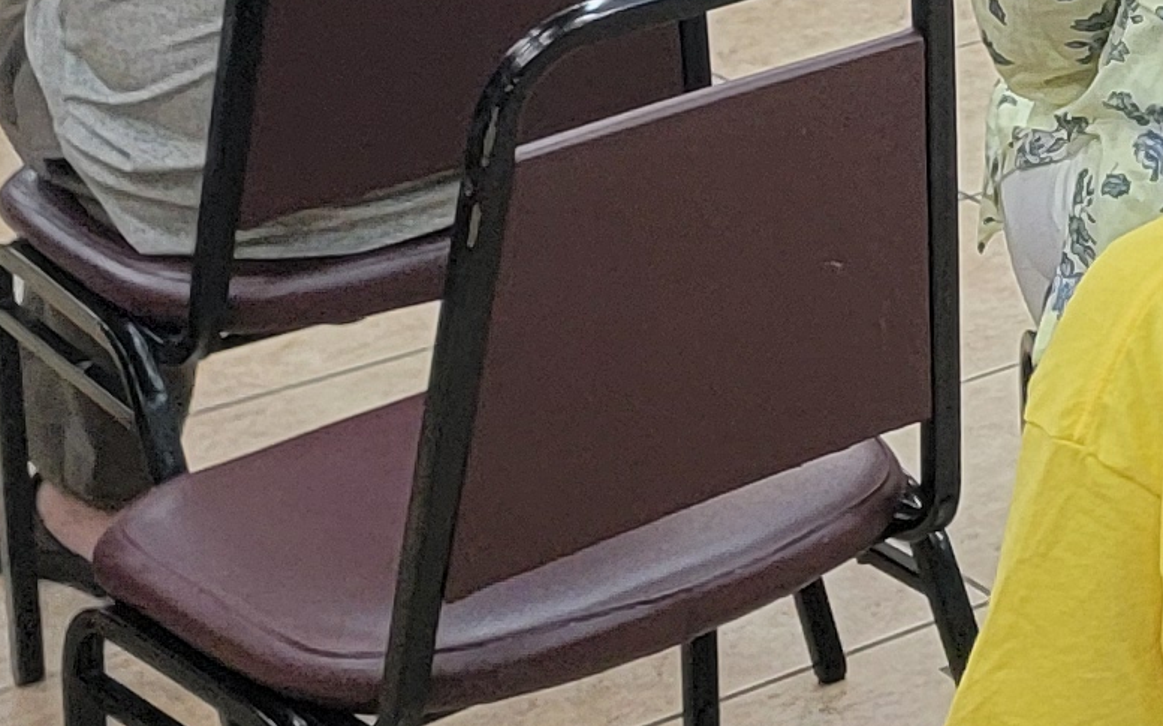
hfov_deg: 12.4
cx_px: 2836
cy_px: -433
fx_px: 4151
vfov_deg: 9.6
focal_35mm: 131
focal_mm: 6.7
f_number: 1.8
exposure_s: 1/120
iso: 250
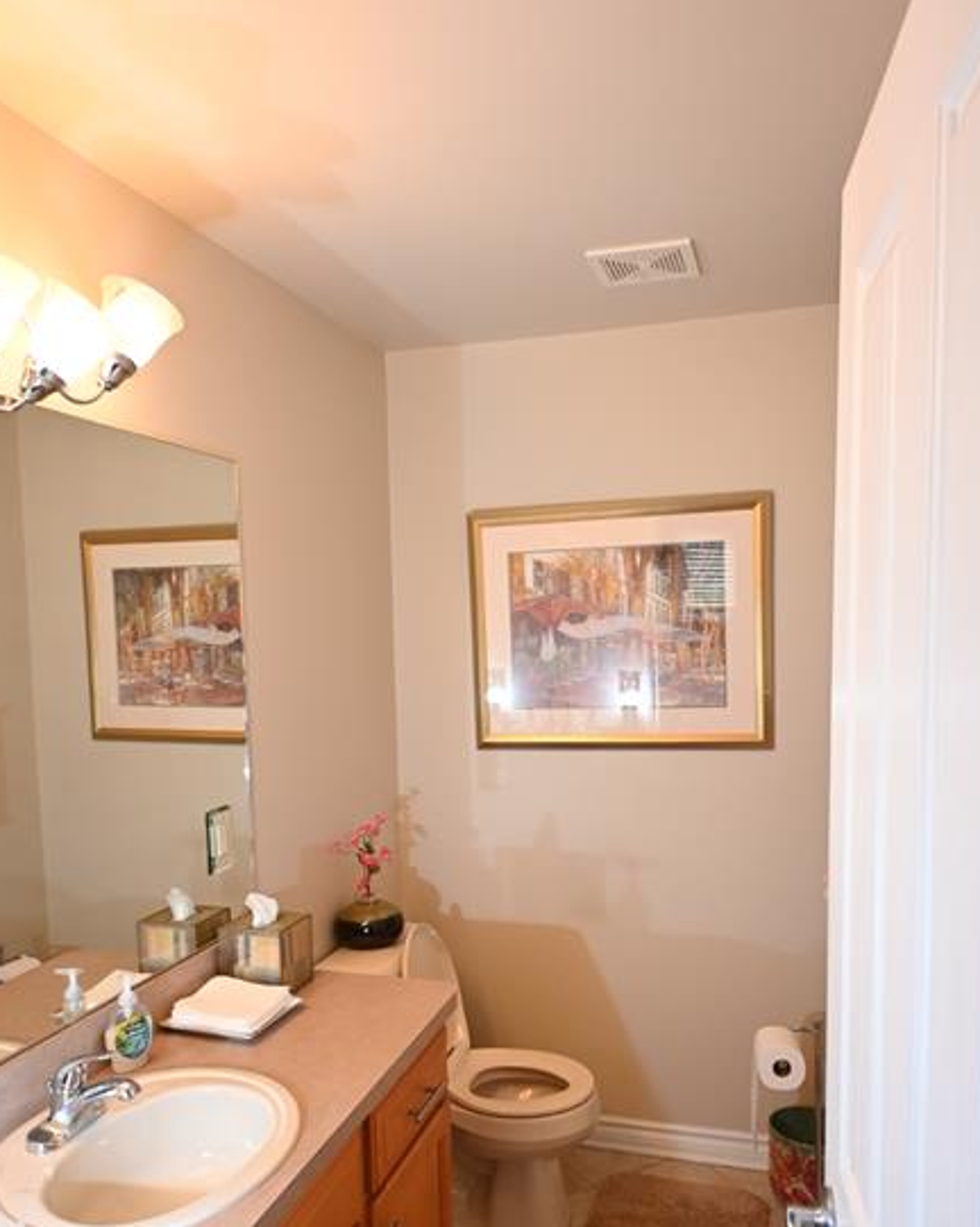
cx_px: 461
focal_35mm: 28
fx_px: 1016
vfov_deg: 61.8
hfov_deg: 51.5
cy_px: 721
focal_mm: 14
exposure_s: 1/60
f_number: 4
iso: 720
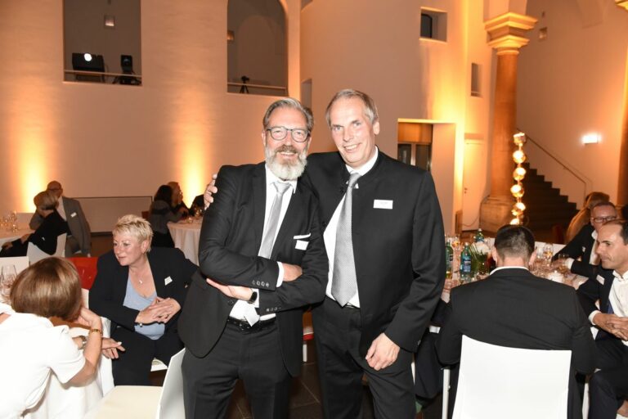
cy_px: 210
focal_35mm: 24
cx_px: 314
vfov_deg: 53.1
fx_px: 419
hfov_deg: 73.7
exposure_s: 1/125
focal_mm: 24
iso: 3200
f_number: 4
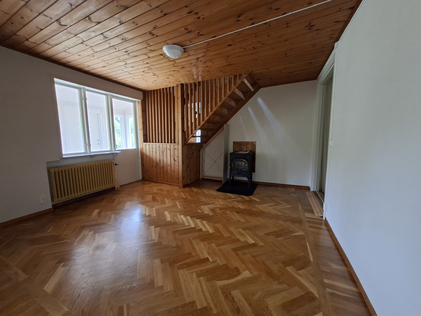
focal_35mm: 13
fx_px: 158
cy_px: 158
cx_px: 210
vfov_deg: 89.9
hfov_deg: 106.2
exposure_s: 1/33
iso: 160
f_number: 2.2
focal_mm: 1.74
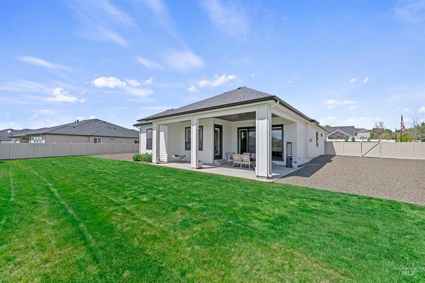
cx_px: 212
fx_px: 165
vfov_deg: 81.2
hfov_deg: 104.3
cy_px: 142
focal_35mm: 14
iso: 200
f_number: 10
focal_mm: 14
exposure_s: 1/100
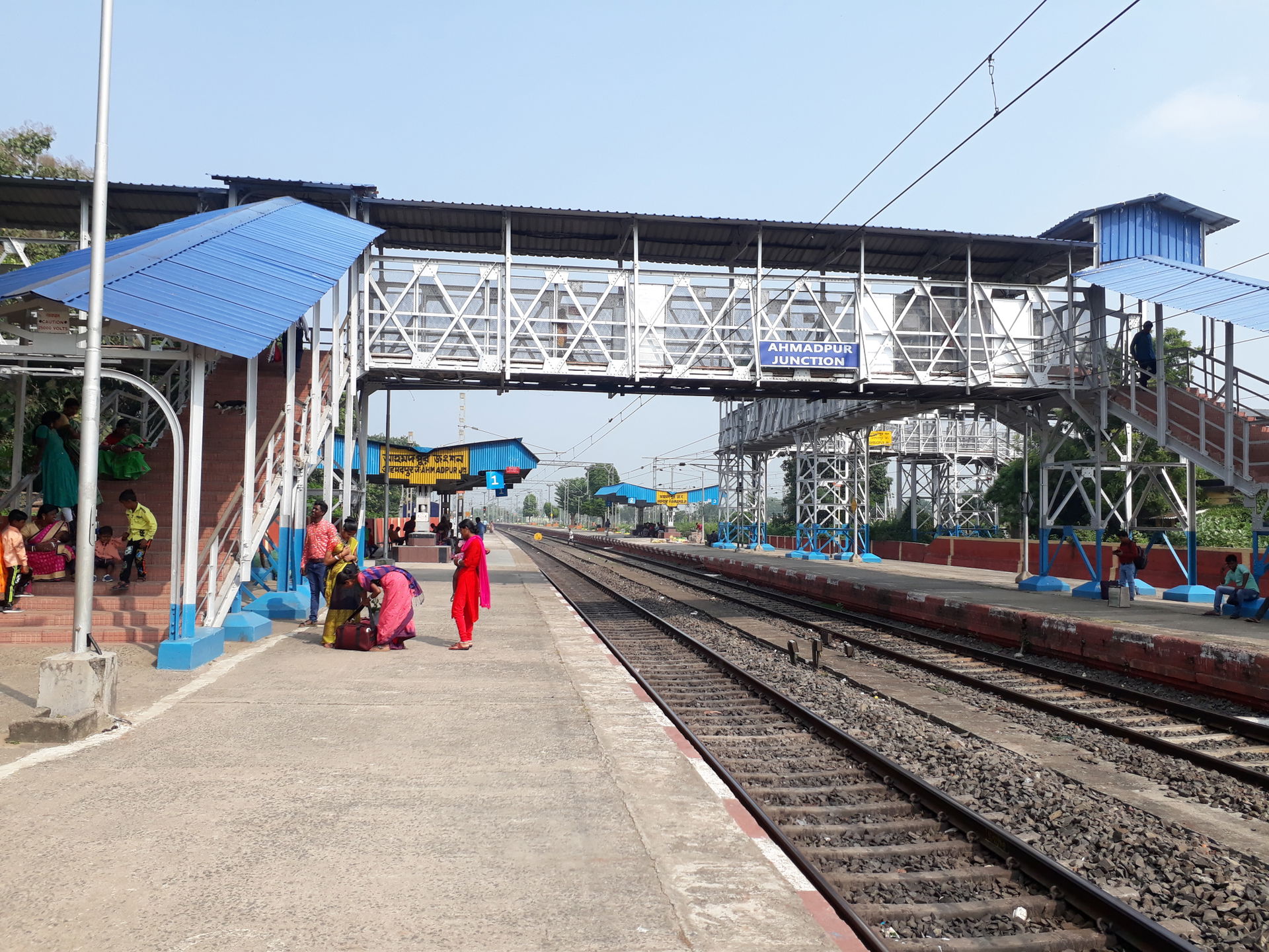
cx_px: 634
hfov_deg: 65.3
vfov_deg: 51.4
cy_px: 476
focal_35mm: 27
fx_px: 990
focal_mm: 3.6
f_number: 1.9
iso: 40
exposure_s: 1/944
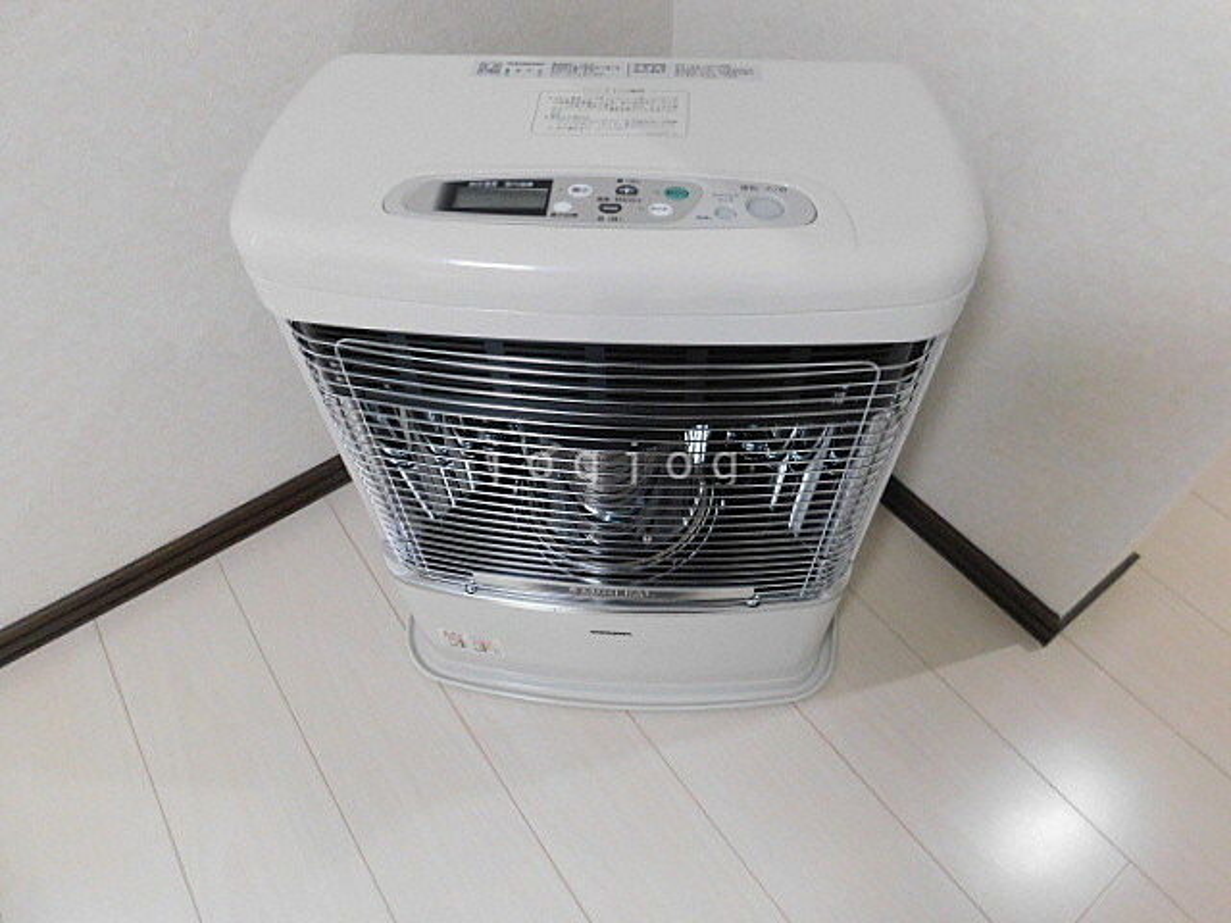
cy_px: 462
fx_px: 818
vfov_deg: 58.9
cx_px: 616
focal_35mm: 23
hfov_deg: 73.9
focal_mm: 4
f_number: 3
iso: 320
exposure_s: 1/30
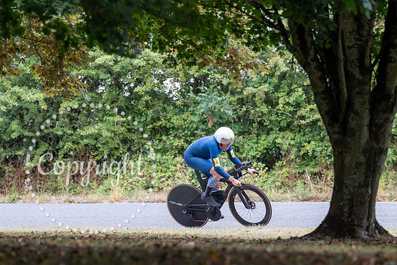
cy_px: 181
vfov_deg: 4.8
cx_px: 234
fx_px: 3153
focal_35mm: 286
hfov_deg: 7.2
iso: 1600
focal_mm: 200
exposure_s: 1/1000
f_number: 4
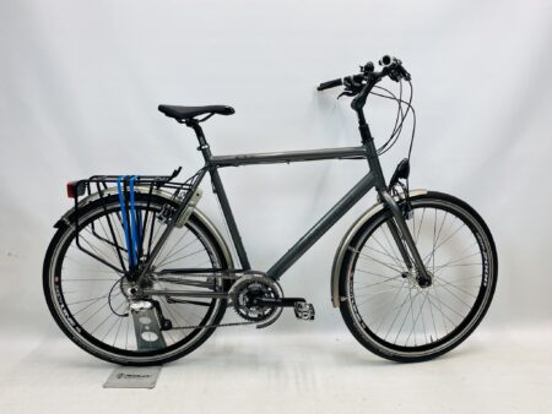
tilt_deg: -7.4
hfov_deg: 67.3
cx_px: 276
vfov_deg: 53.1
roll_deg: -0.2
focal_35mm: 26
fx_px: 415
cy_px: 207
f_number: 1.8
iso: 50
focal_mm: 4.25
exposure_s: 1/100
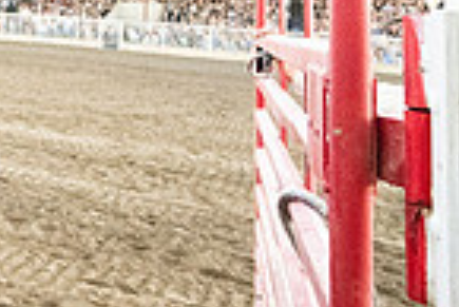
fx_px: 715
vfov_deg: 22.3
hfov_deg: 28.5
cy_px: -68
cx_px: -152
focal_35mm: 56
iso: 4000
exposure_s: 1/500
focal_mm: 14
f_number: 4
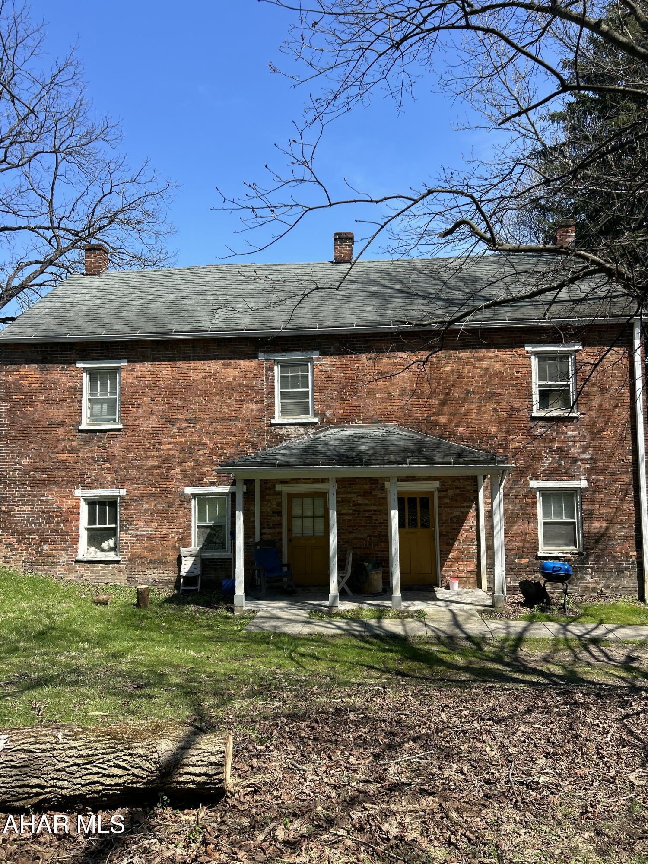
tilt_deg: +2.1
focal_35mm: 26
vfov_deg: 67.3
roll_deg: +0.5
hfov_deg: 53.1
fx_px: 649
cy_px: 432
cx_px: 324
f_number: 1.5
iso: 50
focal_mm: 5.7
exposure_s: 1/2165
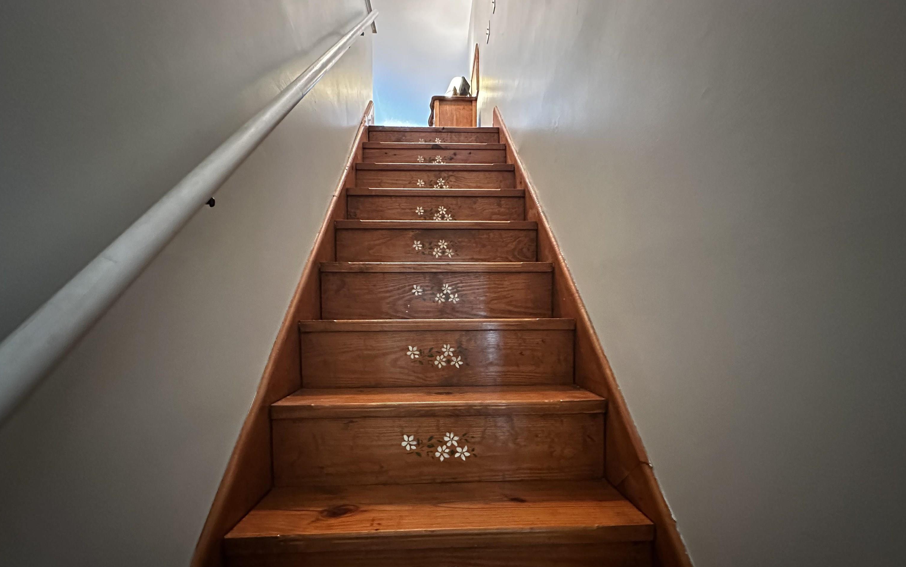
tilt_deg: -2.2
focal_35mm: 15
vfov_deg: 74.2
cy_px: 332
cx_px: 450
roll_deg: +0.1
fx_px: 370
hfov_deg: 101.5
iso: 1250
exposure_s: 1/30
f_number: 2.2
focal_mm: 2.22
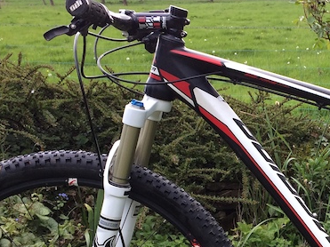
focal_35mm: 80
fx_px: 762
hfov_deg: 23.2
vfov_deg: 18.0
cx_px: 347
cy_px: 236
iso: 32
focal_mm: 4.15
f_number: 2.2
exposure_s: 1/124
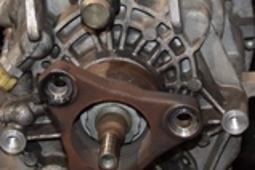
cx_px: 151
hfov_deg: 13.6
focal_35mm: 151
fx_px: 1070
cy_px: -18
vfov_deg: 9.0
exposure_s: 1/60
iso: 800
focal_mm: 25
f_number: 5
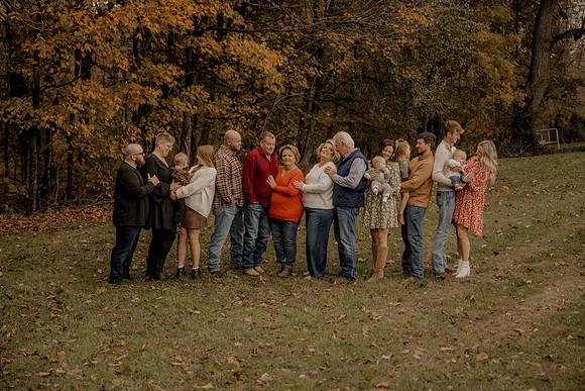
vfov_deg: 23.8
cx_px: 292
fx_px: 926
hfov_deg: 35.0
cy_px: 196
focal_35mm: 57
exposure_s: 1/125
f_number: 2.8
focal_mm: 57
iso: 250
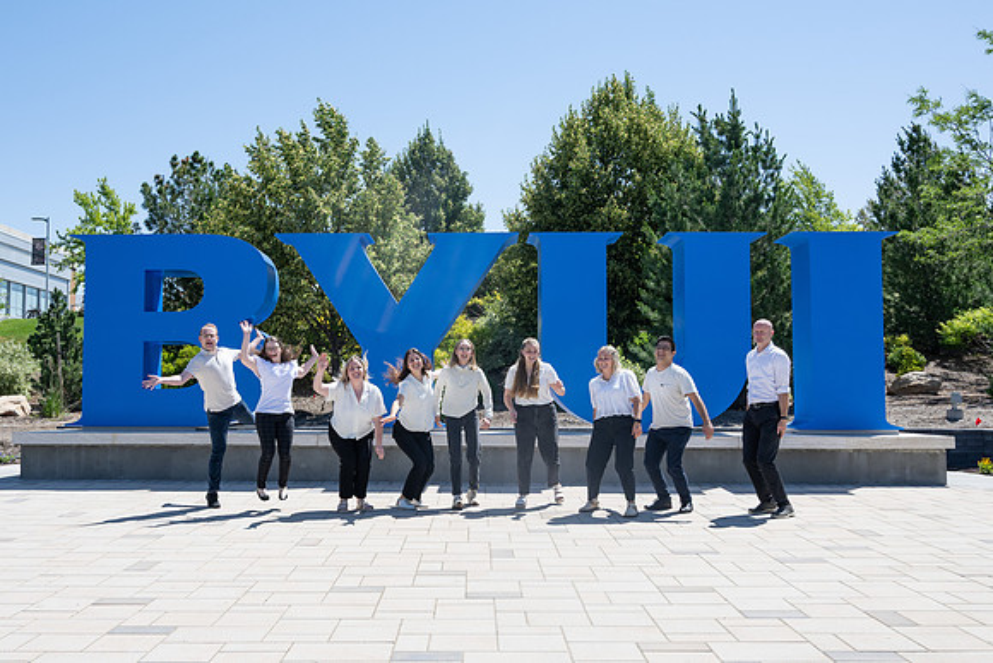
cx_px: 431
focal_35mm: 38
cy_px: 333
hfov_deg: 50.1
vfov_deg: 34.7
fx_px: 1060
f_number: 8
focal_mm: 26.5
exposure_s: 1/400
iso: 200
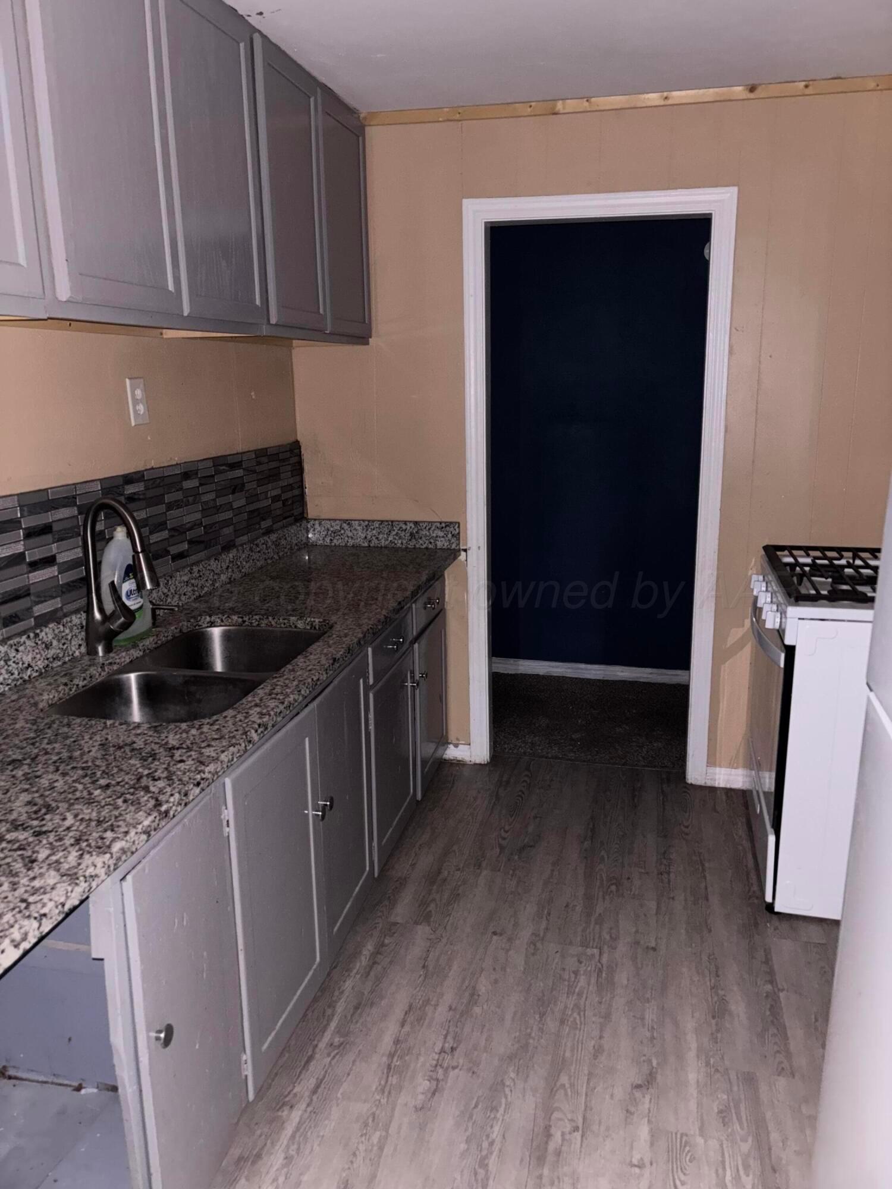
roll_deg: +0.2
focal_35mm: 26
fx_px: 893
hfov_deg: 53.1
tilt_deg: -13.4
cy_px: 594
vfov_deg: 67.3
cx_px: 446
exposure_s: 1/4
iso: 250
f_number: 1.6
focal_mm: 5.96
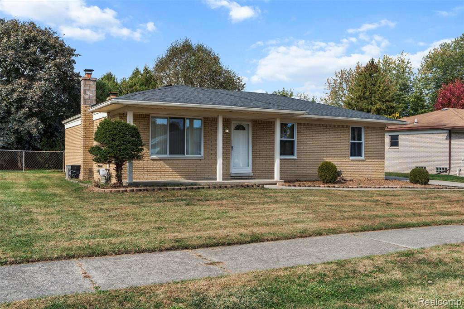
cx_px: 232
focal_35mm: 35
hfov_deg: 54.4
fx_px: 451
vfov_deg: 37.8
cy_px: 154
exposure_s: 1/200
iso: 100
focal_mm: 35
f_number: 8
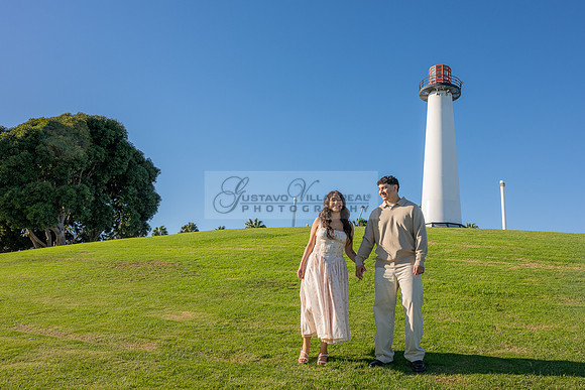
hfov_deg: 62.7
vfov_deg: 44.4
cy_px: 166
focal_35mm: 29
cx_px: 336
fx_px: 477
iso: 200
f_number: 9
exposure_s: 1/640
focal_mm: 24
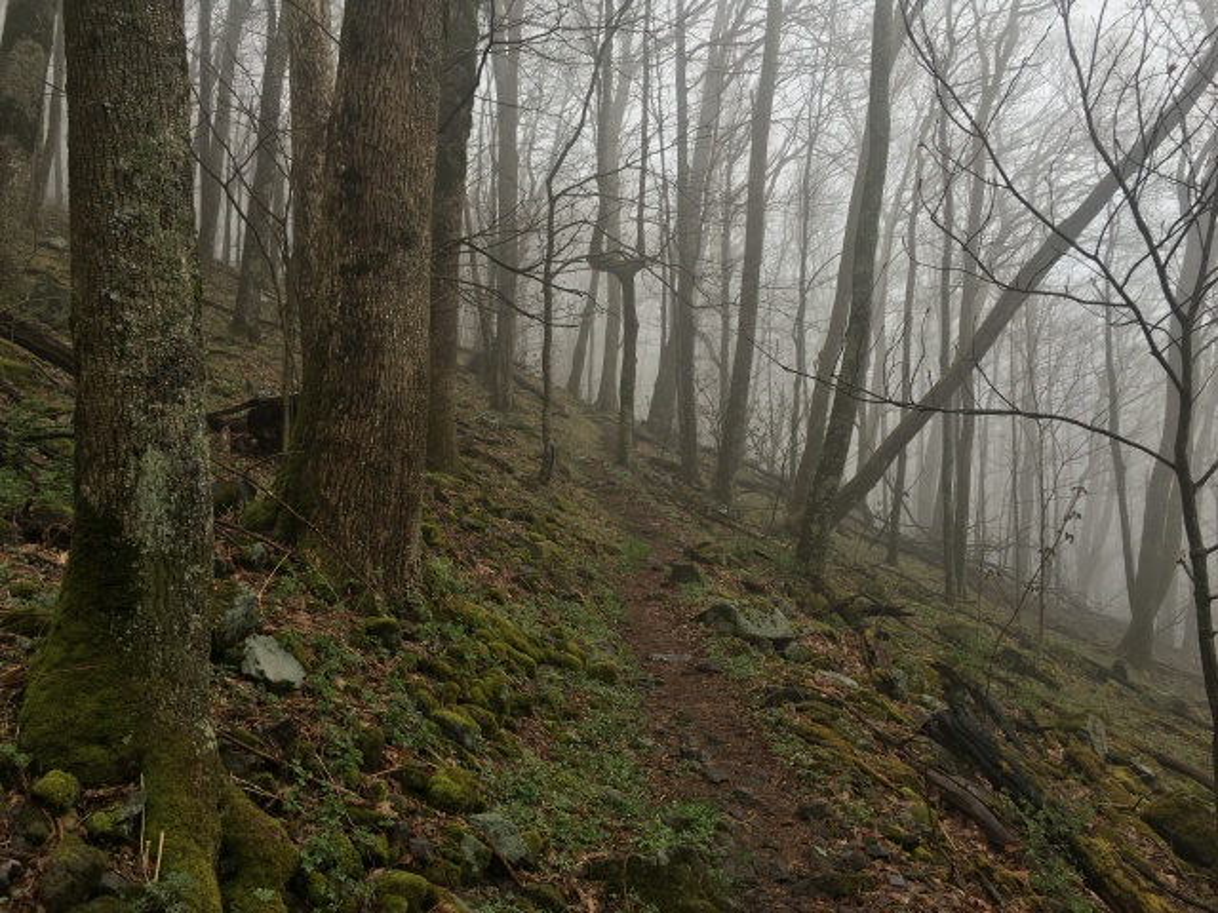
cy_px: 456
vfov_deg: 48.2
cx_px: 609
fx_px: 1020
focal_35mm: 29
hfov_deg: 61.7
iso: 25
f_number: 2.2
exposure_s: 1/136
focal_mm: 4.15
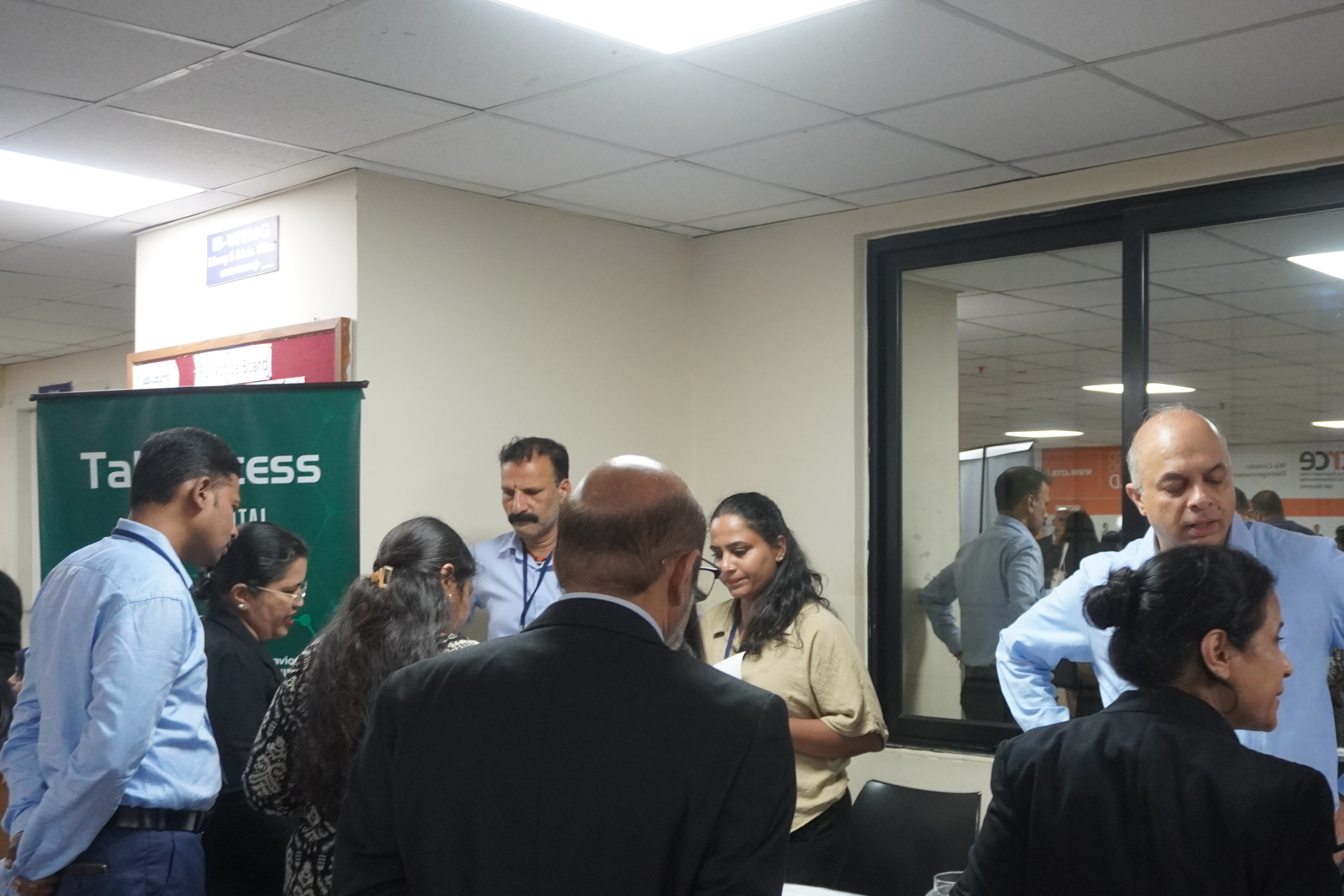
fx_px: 1531
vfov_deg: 32.5
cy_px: 557
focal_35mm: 41
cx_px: 811
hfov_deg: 47.1
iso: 2500
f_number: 4
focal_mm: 20
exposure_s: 1/160
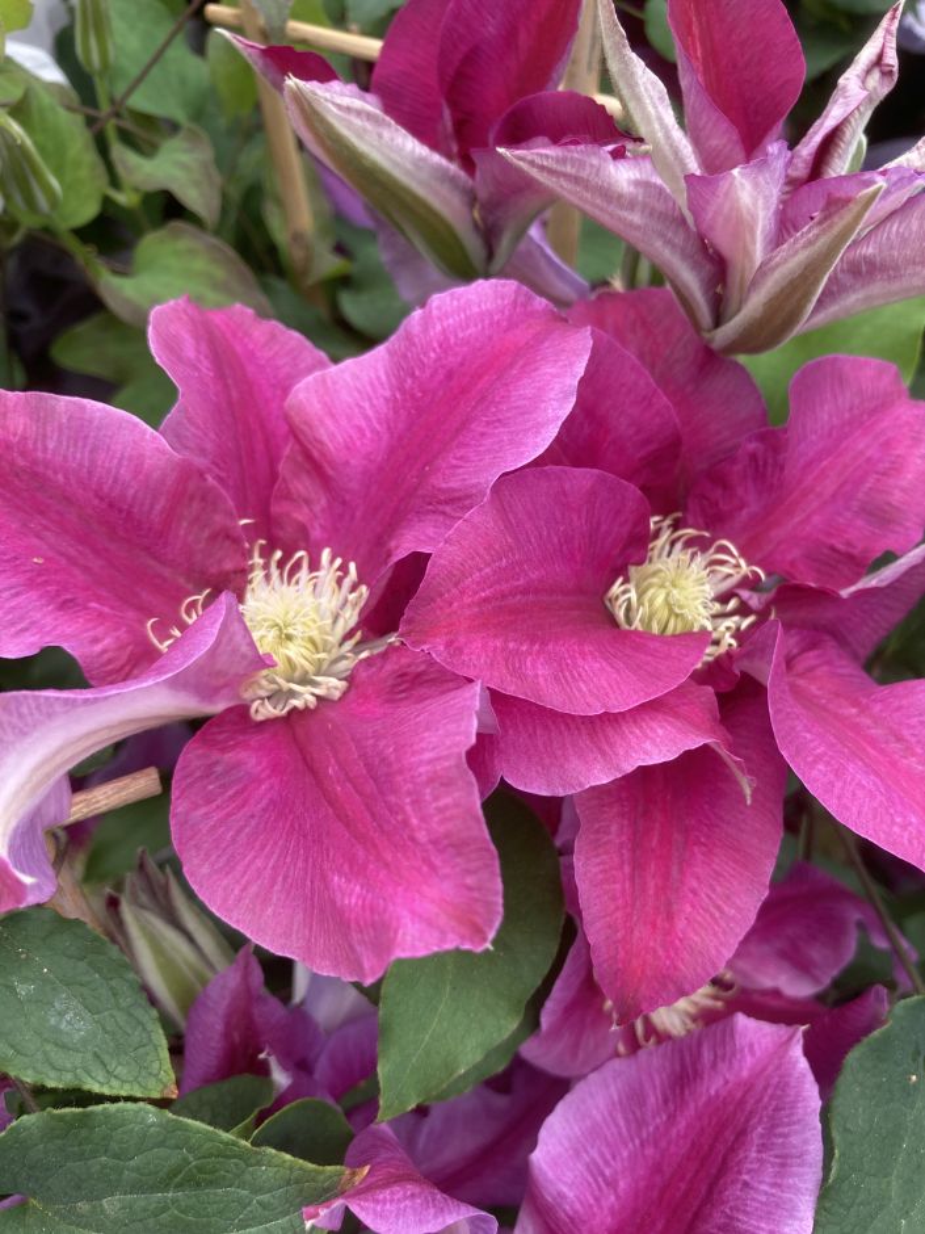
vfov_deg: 63.4
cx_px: 462
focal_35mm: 28
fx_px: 998
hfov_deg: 49.7
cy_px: 617
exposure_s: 1/183
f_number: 1.8
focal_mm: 3.99
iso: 20
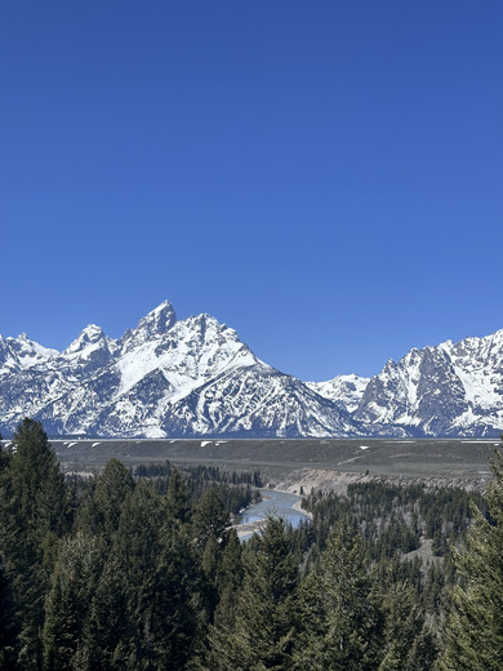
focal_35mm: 48
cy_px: 336
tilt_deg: +6.7
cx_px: 252
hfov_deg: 30.3
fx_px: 930
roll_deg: -1.0
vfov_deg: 39.7
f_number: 1.78
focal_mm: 6.86
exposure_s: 1/6623
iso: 64
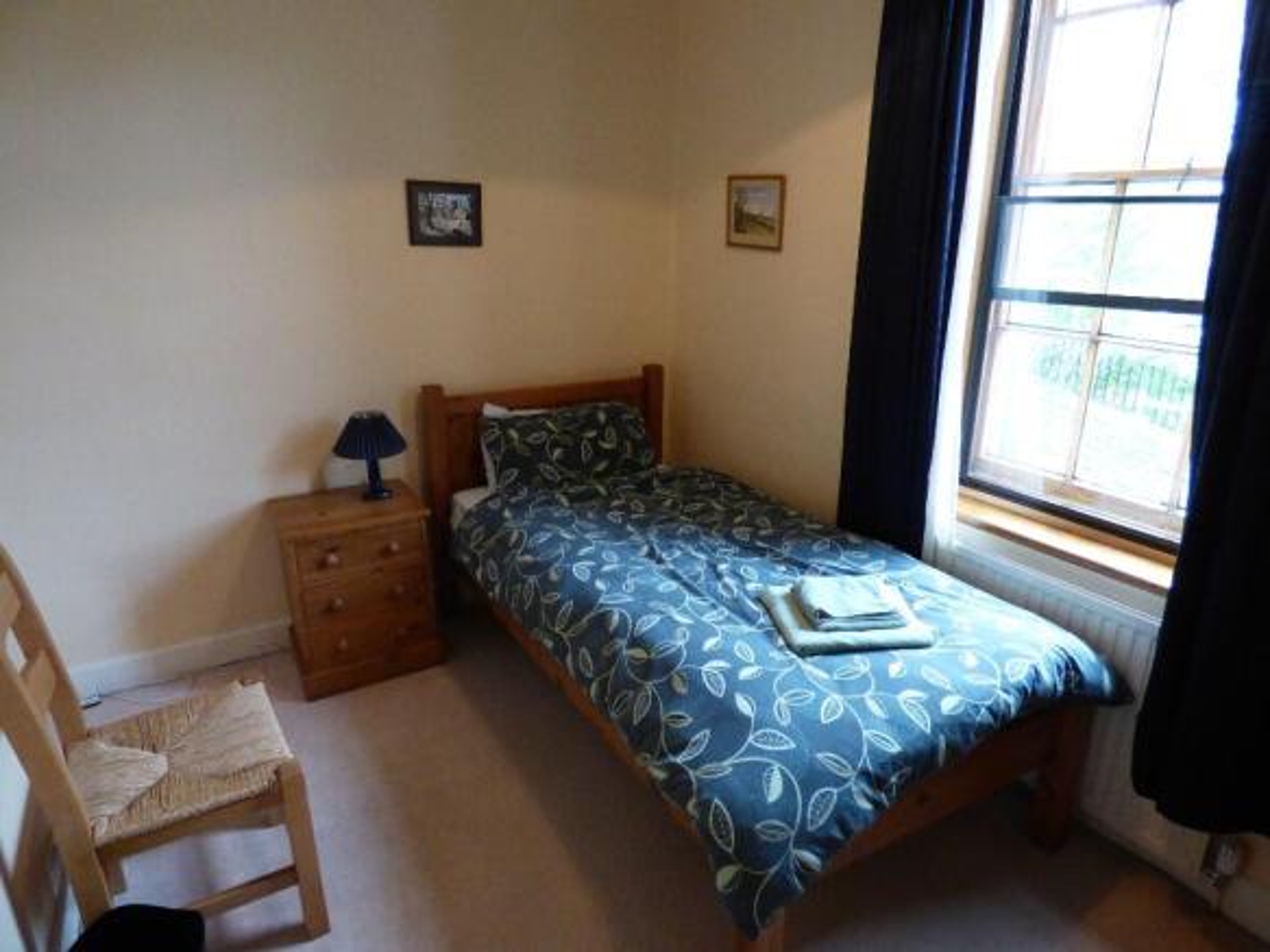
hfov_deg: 81.8
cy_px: 476
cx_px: 635
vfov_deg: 66.0
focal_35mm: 20
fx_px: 734
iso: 400
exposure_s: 1/40
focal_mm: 3.58
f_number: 2.8
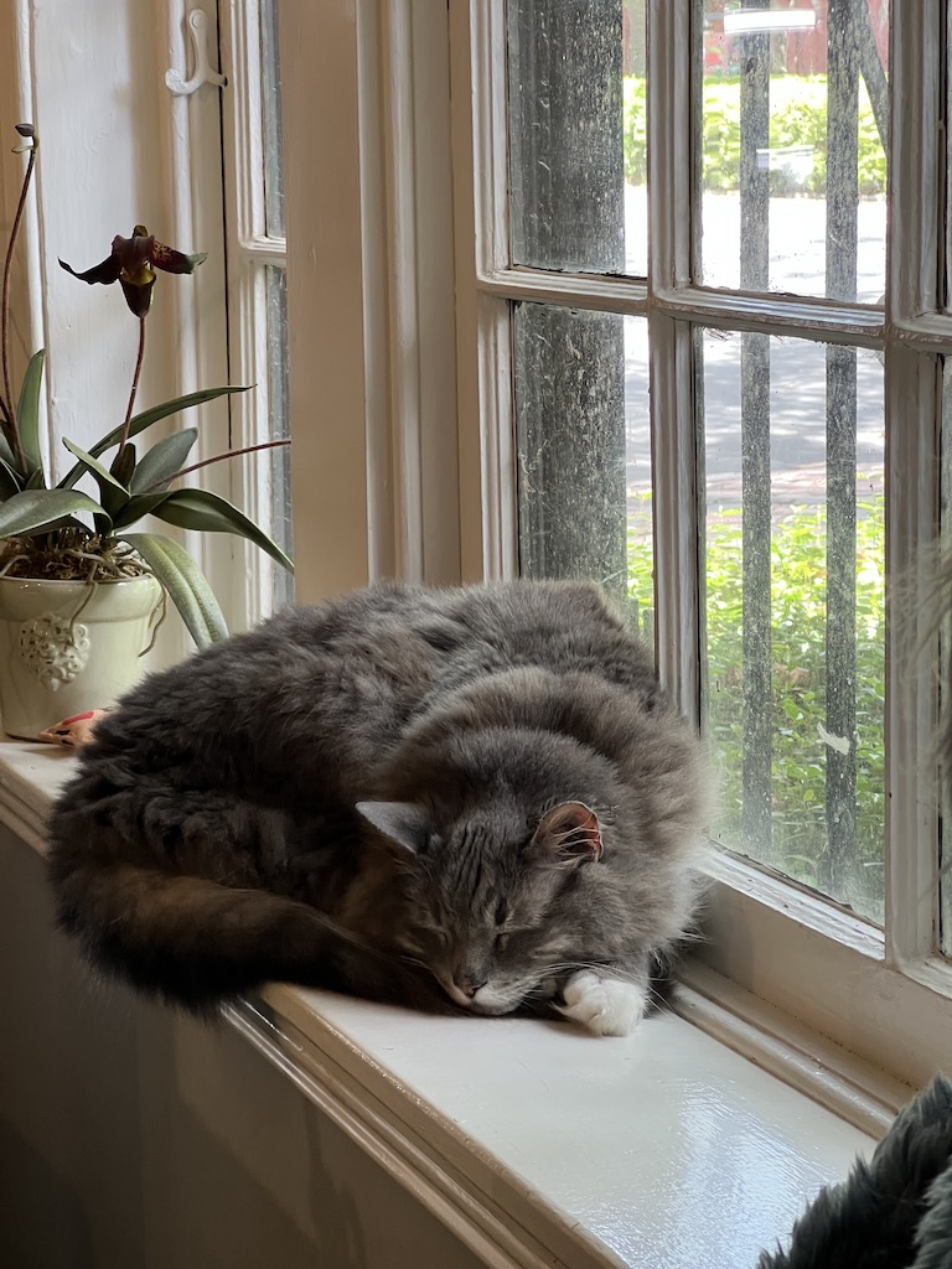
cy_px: 634
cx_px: 476
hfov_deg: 19.1
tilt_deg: -9.5
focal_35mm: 77
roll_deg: +1.8
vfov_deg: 25.3
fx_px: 2824
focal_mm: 9
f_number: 2.8
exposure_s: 1/62
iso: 200
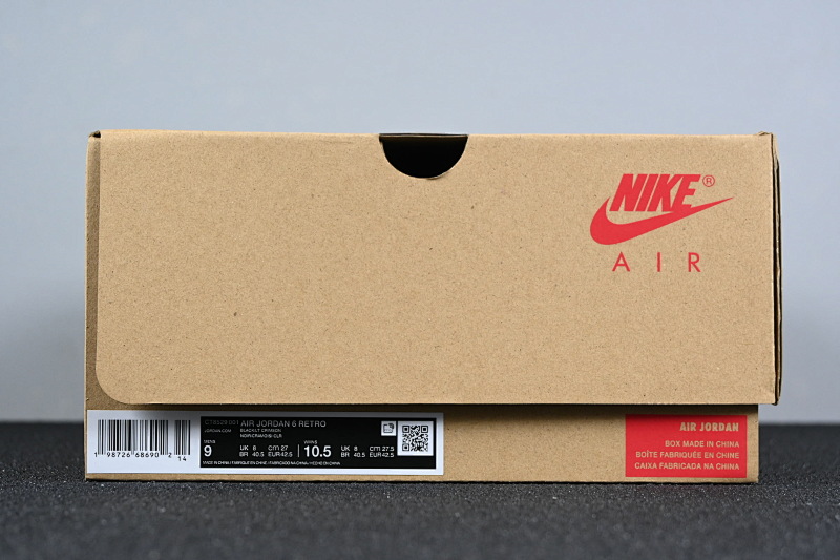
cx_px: 420
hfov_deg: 28.7
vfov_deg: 19.3
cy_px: 280
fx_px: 1645
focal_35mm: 70
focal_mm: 47
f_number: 6
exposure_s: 1/125
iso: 720
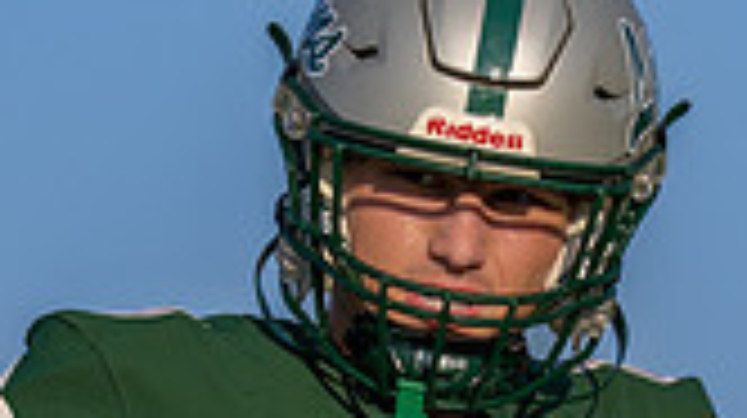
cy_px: 517
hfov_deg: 2.8
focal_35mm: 774
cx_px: 436
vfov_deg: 1.6
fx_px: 15316
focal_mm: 162
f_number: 2.8
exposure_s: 1/2500
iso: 100
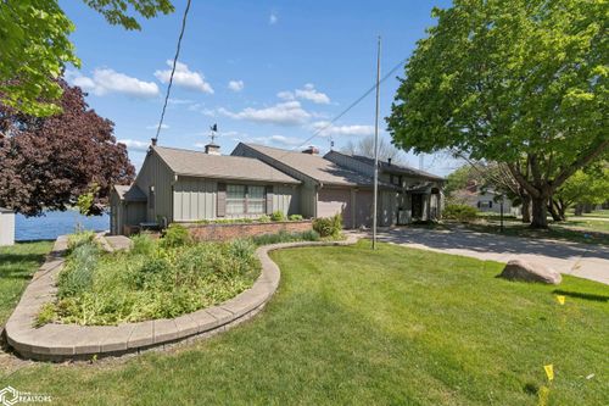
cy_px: 203
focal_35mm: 15
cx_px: 304
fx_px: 254
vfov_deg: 77.3
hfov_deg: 100.4
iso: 125
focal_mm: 10
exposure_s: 1/320
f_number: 8
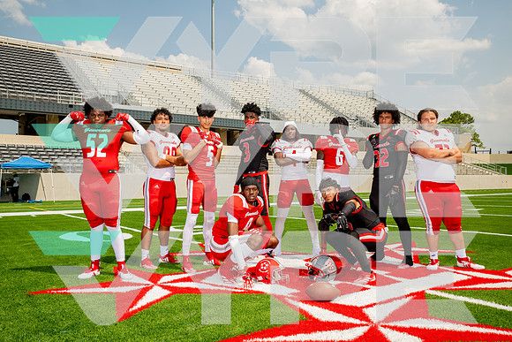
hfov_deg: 58.4
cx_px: 256
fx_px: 458
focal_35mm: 32
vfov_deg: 40.9
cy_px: 171
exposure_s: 1/400
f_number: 7.1
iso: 100
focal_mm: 32
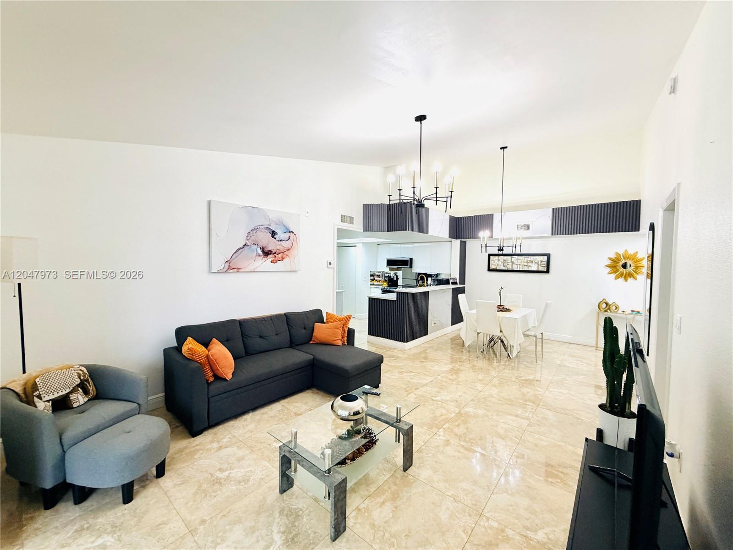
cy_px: 275
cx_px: 366
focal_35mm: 14
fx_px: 296
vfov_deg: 85.7
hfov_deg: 102.1
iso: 200
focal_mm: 2.22
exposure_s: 1/120
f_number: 2.2
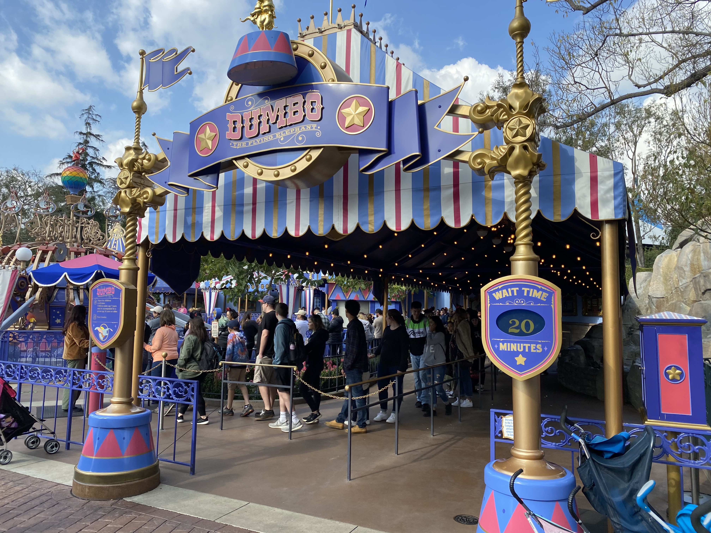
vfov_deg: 53.1
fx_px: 534
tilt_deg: +5.5
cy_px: 266
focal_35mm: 26
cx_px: 356
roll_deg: -1.0
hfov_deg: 67.3
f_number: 1.8
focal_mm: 4.25
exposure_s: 1/999
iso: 32
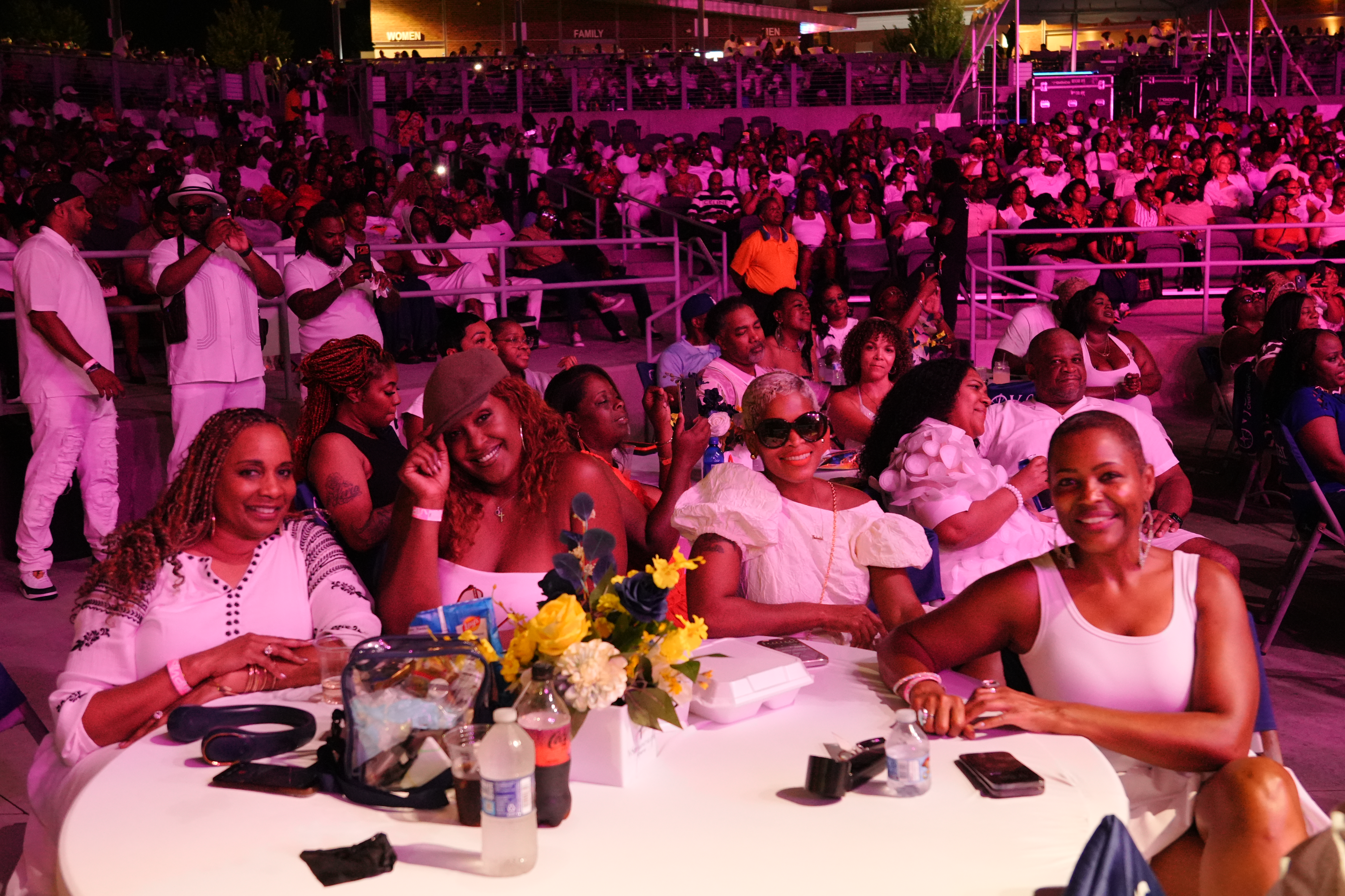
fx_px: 1345
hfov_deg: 53.1
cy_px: 448
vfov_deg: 36.9
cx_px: 672
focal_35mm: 36
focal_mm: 24
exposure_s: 1/125
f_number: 2.8
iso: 3200
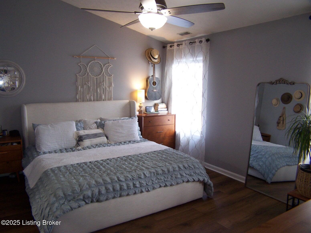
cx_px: 156
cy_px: 116
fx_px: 341
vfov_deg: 37.7
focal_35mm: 38
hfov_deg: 49.0
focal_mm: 6.3
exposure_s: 1/30
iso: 140
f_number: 2.8
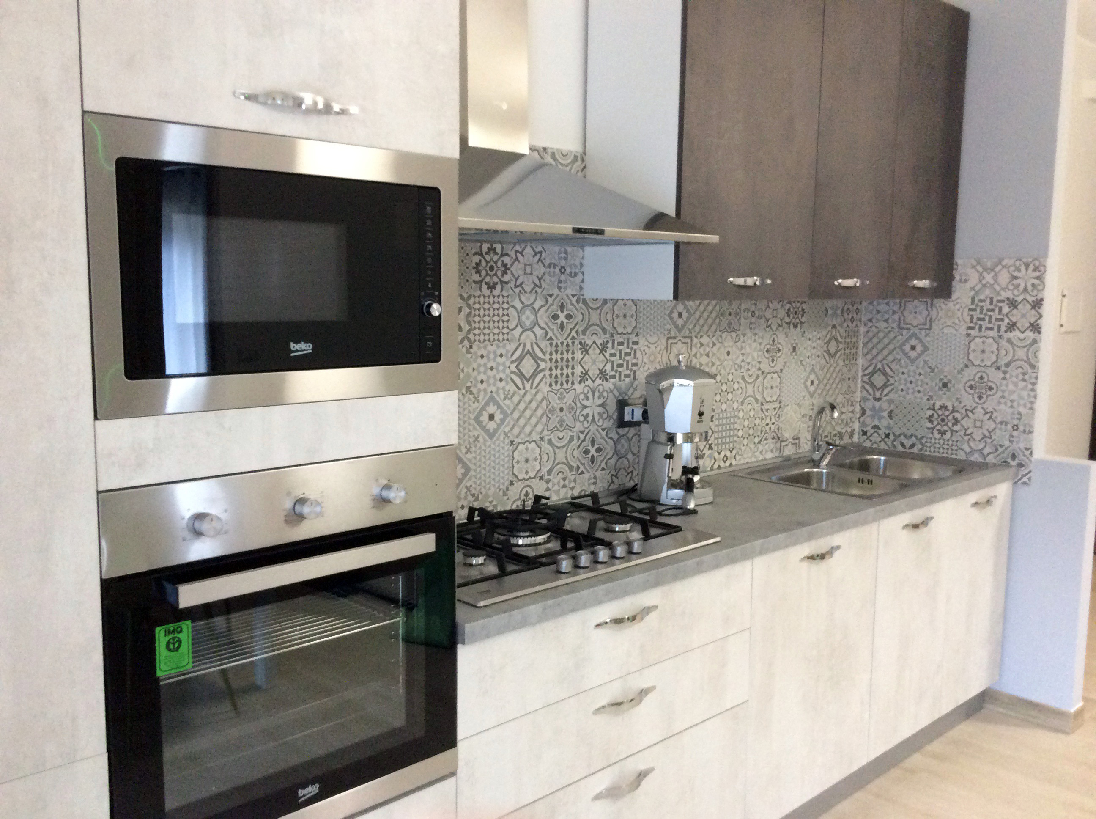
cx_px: 548
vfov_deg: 44.1
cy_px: 410
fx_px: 1012
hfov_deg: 56.9
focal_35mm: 32
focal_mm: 3.3
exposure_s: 1/25
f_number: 2.4
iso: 200
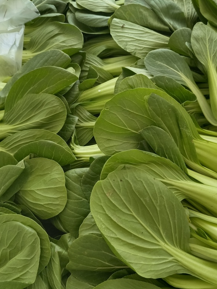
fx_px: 268
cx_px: 110
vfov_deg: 56.8
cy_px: 146
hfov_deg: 44.1
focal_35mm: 32
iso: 497
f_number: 1.88
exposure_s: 1/100
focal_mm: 5.59
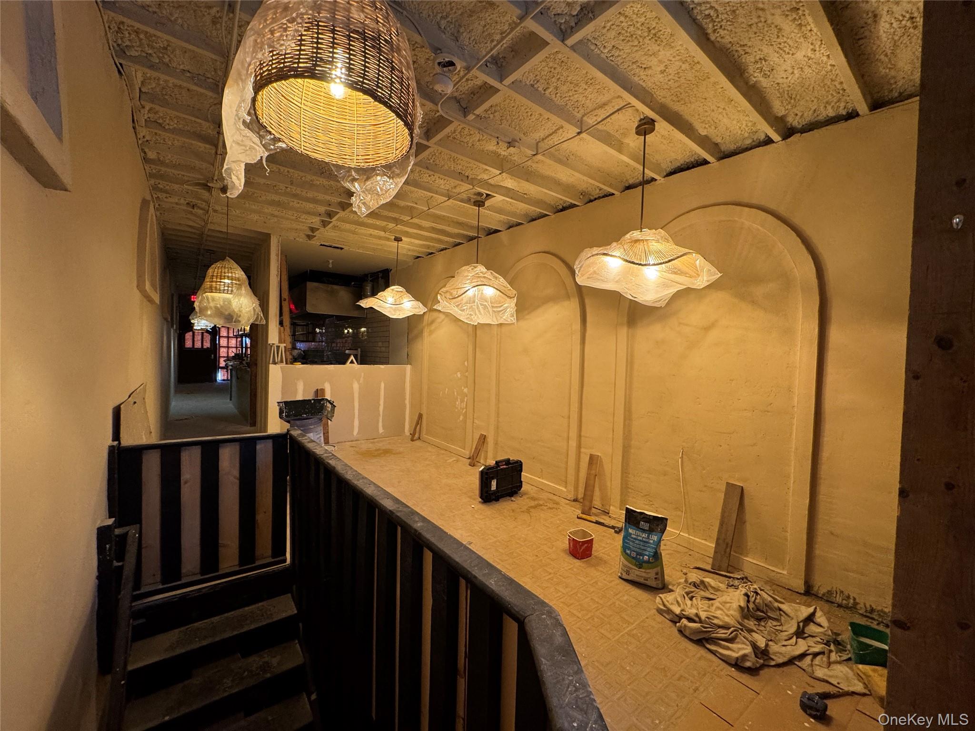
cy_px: 366
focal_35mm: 14
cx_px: 488
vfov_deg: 85.7
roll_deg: -1.3
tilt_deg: -2.0
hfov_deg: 102.1
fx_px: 394
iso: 200
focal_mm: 2.22
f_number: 2.2
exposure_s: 1/60
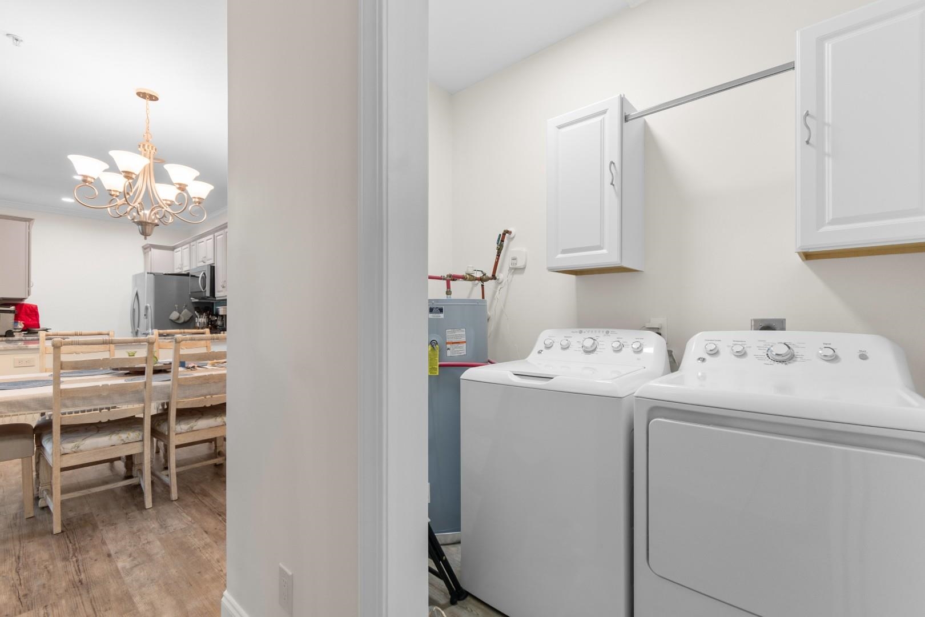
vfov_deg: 77.3
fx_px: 385
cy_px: 308
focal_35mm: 15
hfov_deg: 100.4
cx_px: 462
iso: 100
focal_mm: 10
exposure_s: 1/5
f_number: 4.5
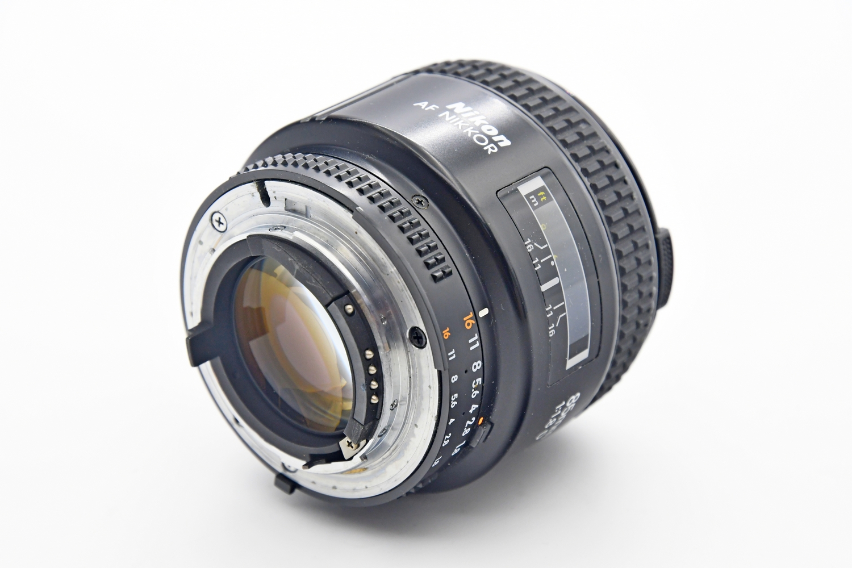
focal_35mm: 120
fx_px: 2840
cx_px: 426
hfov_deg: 17.1
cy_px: 284
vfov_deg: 11.4
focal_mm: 80
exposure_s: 1/125
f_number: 8
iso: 1250
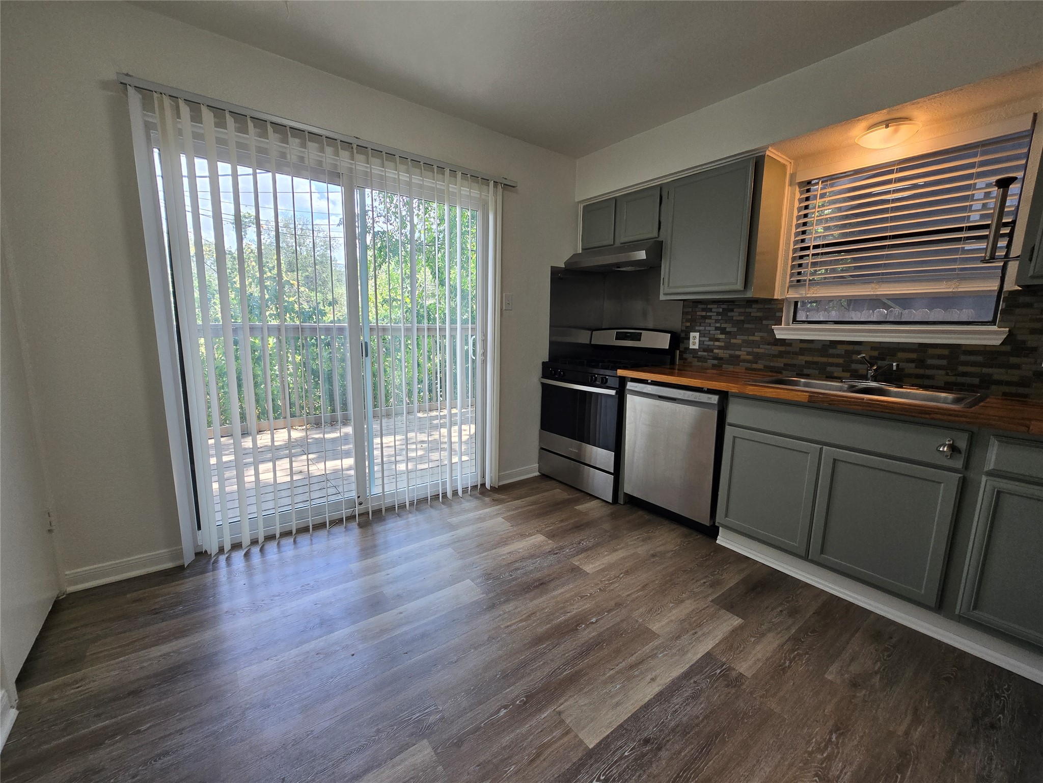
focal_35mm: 13
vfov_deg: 89.9
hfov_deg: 106.2
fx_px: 392
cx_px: 522
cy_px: 392
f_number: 2.2
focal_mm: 2.2
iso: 80
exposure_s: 1/120
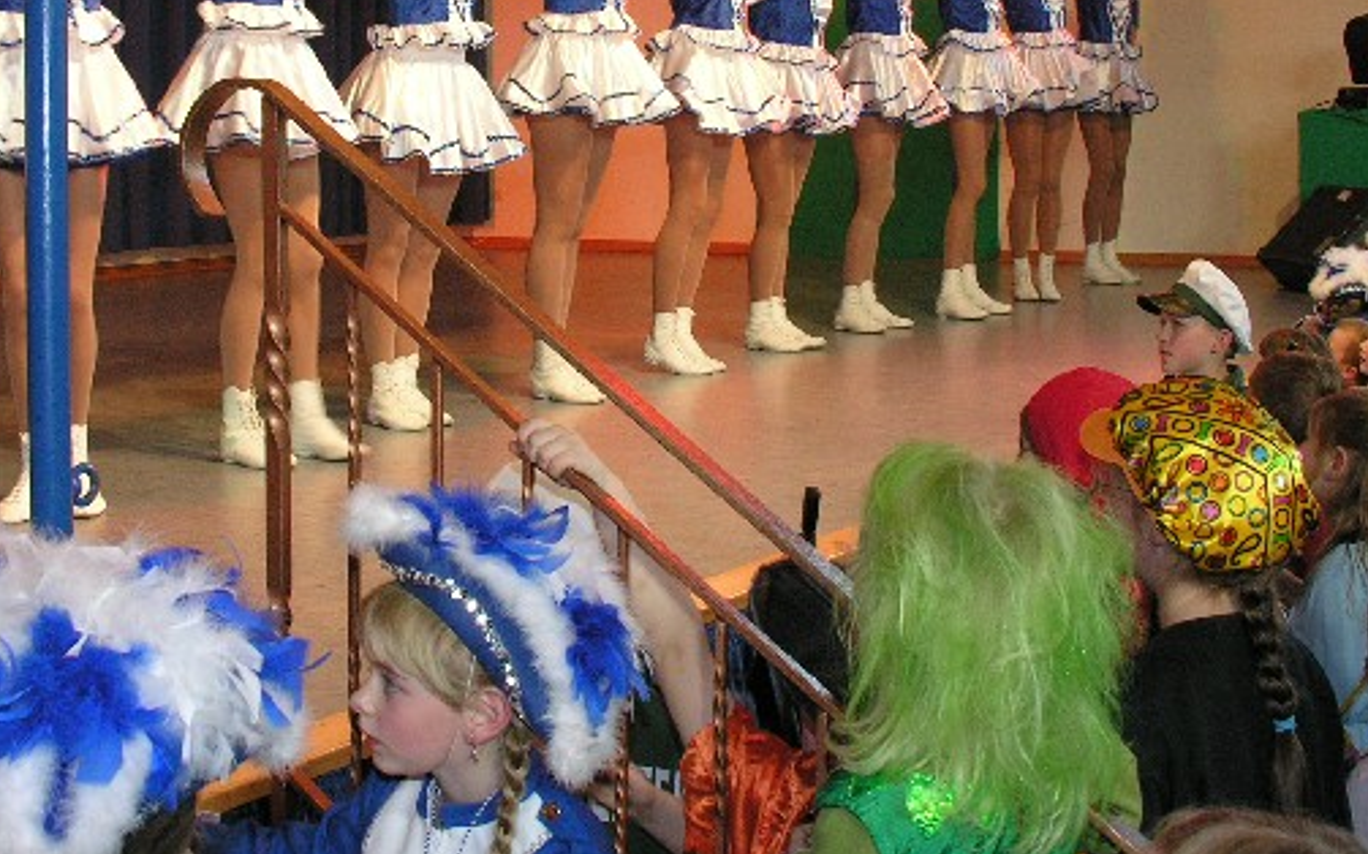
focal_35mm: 59
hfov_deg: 34.5
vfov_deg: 21.8
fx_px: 2199
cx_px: 598
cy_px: 215
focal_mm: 8.9
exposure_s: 1/30
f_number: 4
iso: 200
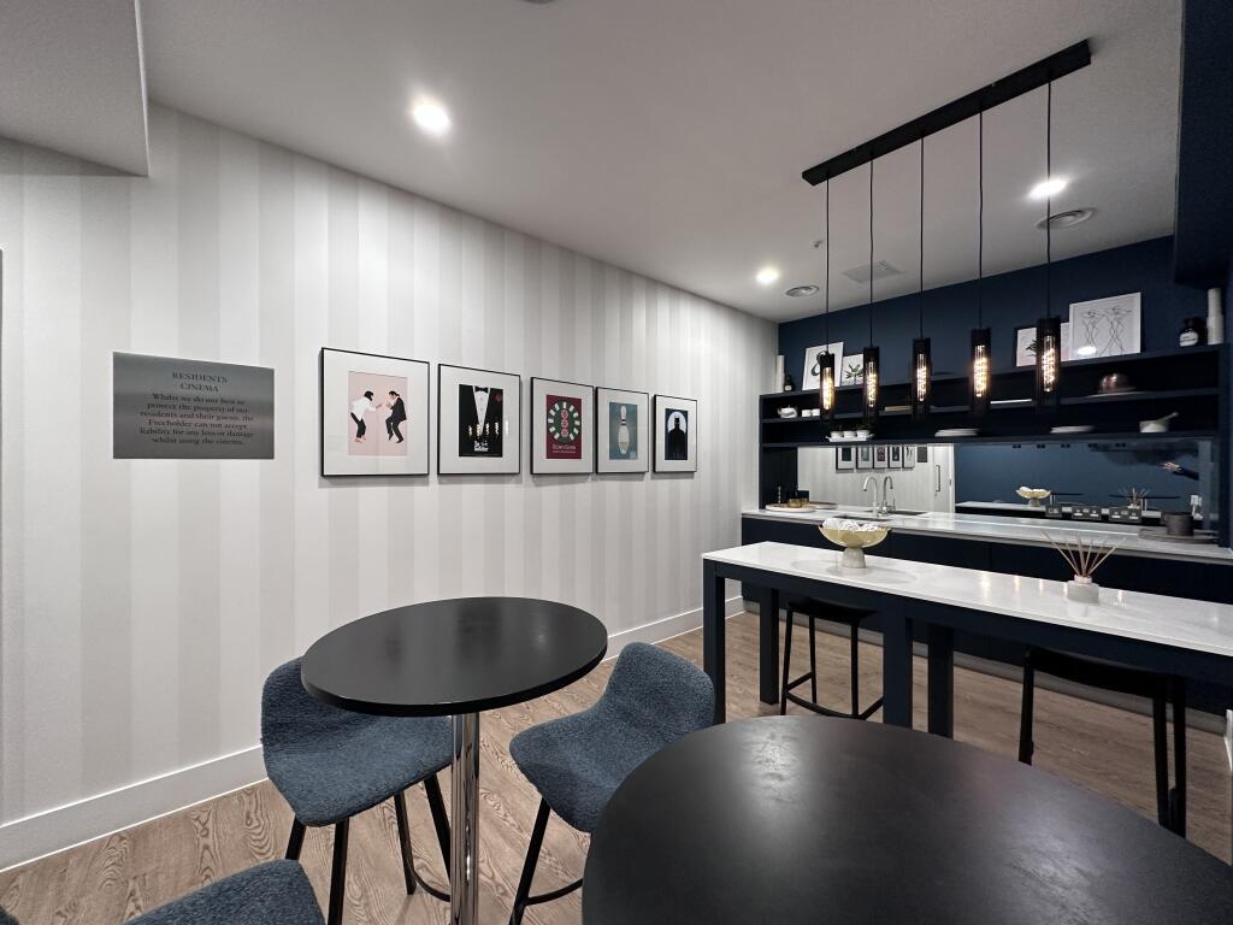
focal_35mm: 14
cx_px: 616
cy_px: 462
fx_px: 499
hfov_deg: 102.1
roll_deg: +0.3
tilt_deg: -1.5
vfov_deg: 85.7
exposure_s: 1/100
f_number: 2.2
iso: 200
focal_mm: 2.22
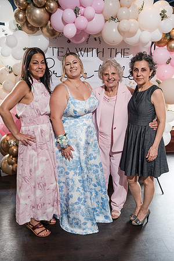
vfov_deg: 54.4
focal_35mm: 35
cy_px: 130
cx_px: 87
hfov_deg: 37.9
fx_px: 254
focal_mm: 35
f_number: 4
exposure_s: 1/250
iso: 2000
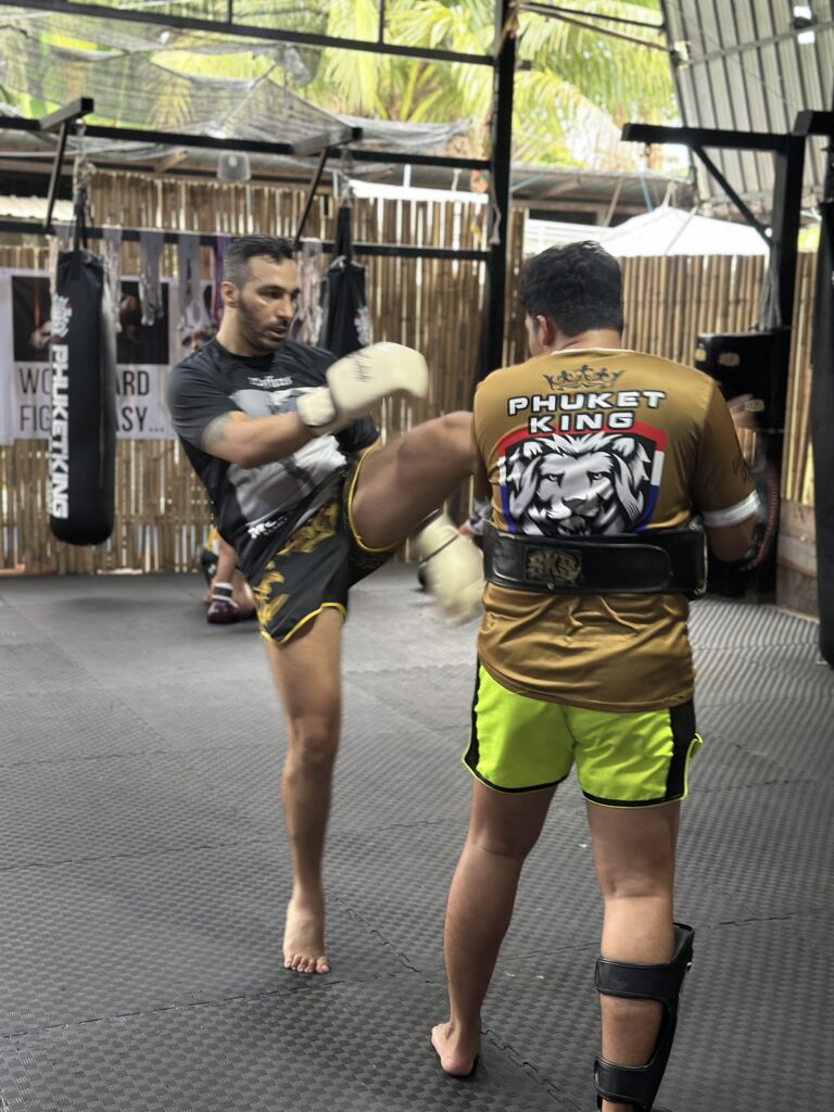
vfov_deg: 39.7
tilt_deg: -7.5
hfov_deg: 30.3
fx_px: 1542
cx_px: 417
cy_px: 556
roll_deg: -3.7
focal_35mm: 48
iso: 320
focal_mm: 6.86
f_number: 1.78
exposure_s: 1/33
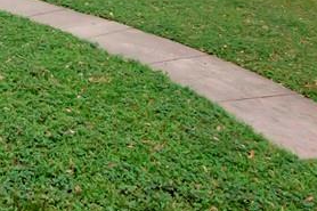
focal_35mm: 61
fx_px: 535
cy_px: -151
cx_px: -1
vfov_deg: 18.3
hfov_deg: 30.6
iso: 640
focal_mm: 11
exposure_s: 1/250
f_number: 9
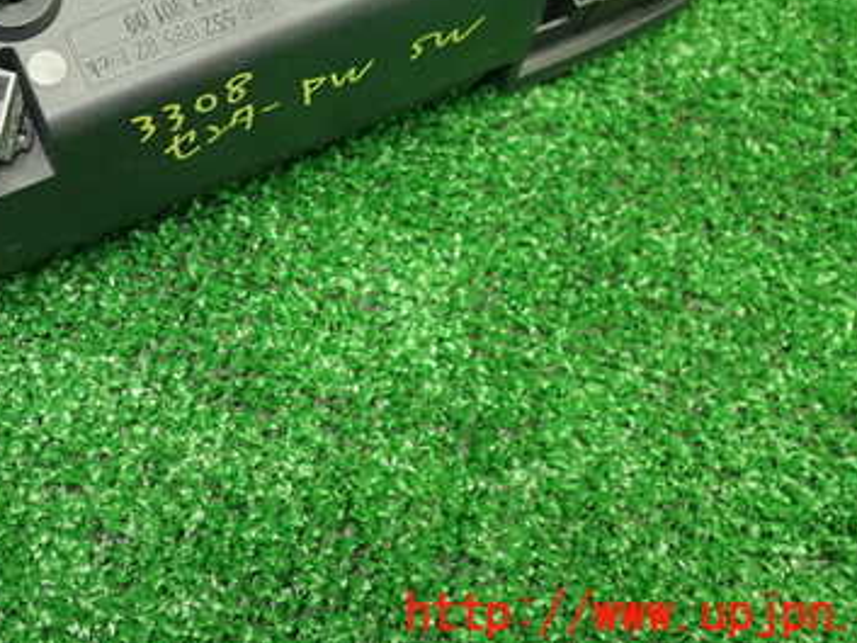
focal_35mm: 51
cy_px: 99
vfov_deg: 27.8
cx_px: 226
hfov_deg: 36.7
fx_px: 1263
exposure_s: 1/125
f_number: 2.3
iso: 800
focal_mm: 5.5
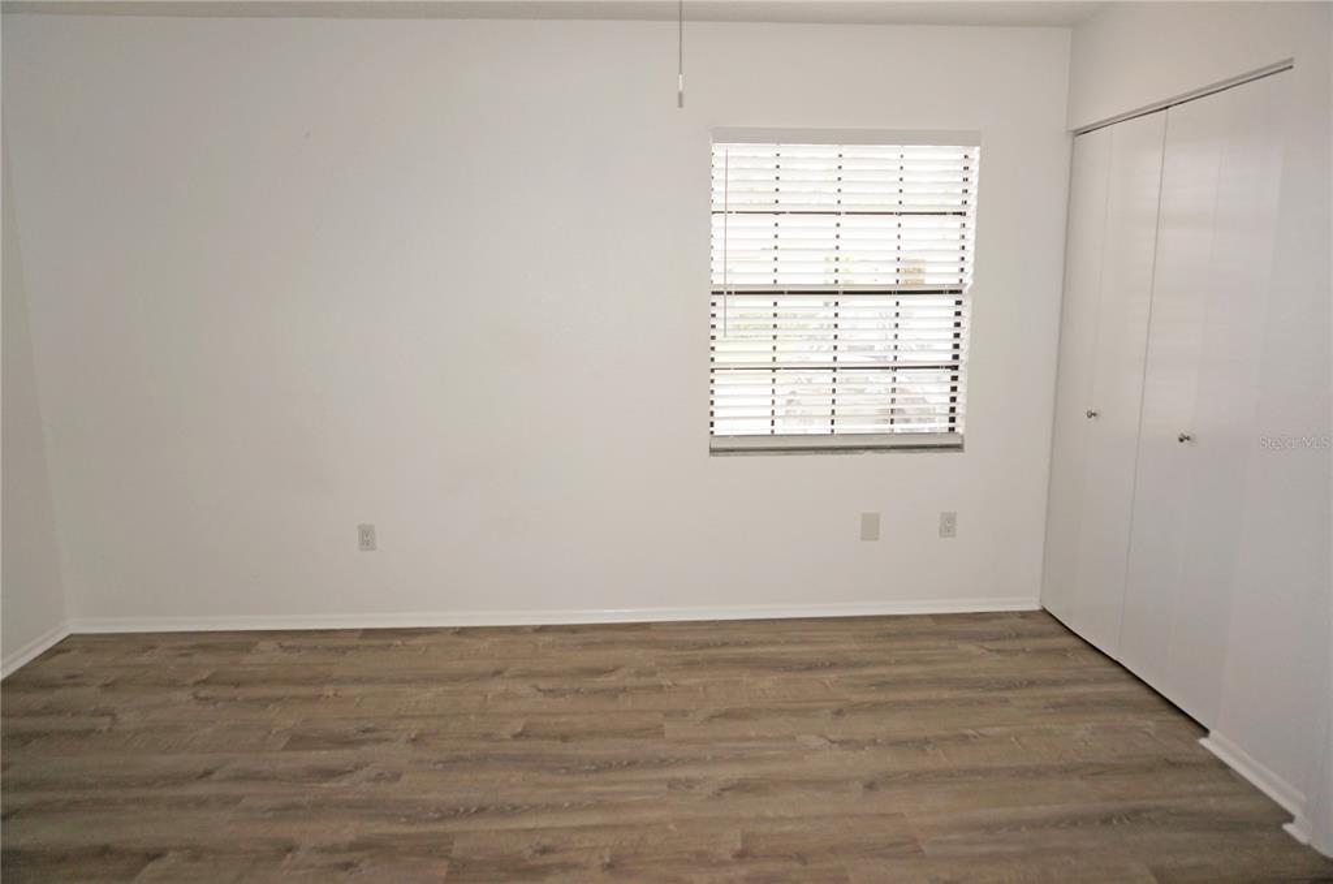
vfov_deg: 53.0
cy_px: 442
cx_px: 666
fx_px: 887
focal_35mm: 24
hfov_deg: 73.8
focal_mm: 16
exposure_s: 1/160
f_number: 4
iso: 320
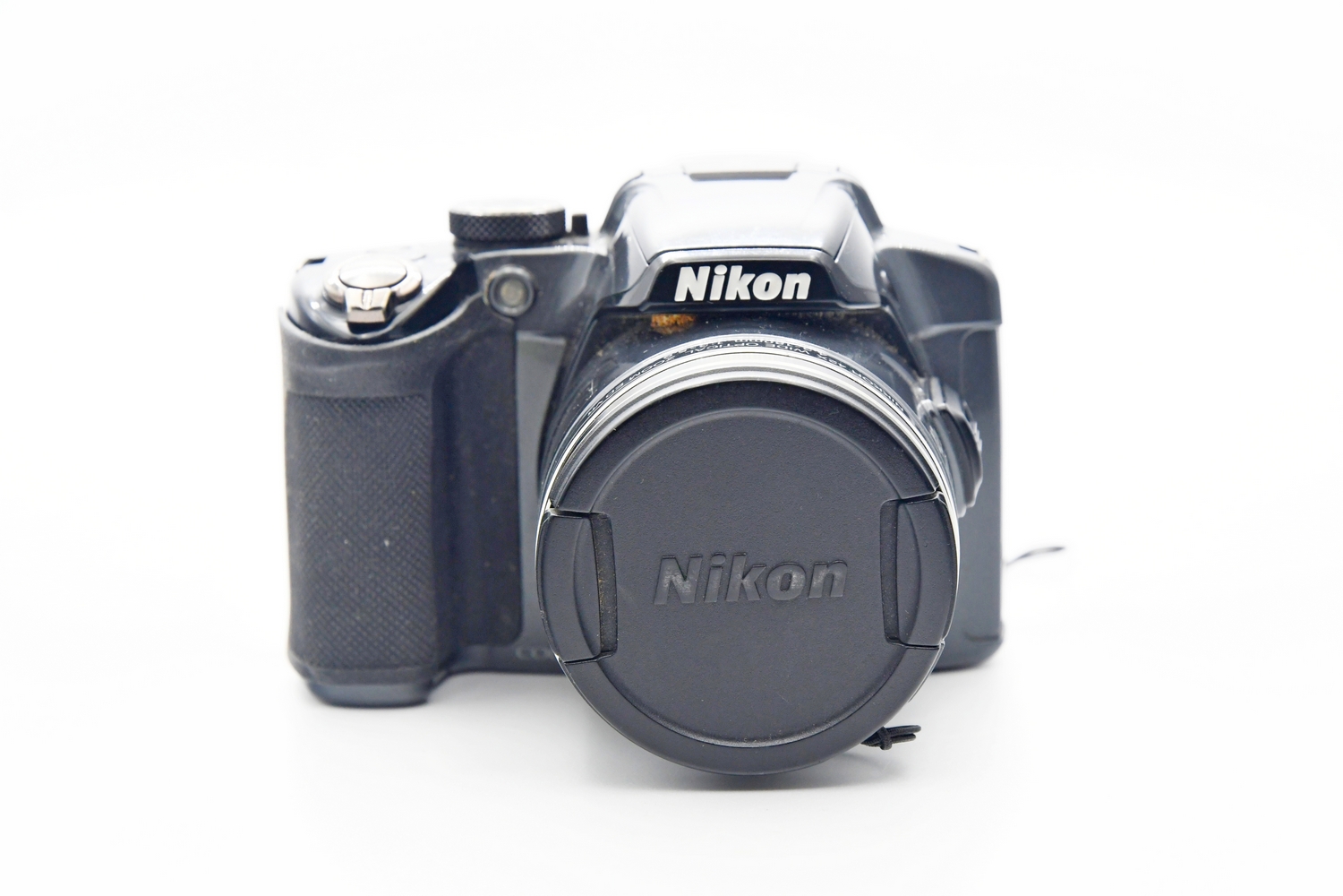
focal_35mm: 93
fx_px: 3469
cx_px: 672
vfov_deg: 14.7
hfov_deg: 21.9
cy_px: 448
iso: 1250
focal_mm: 62
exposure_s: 1/125
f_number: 8
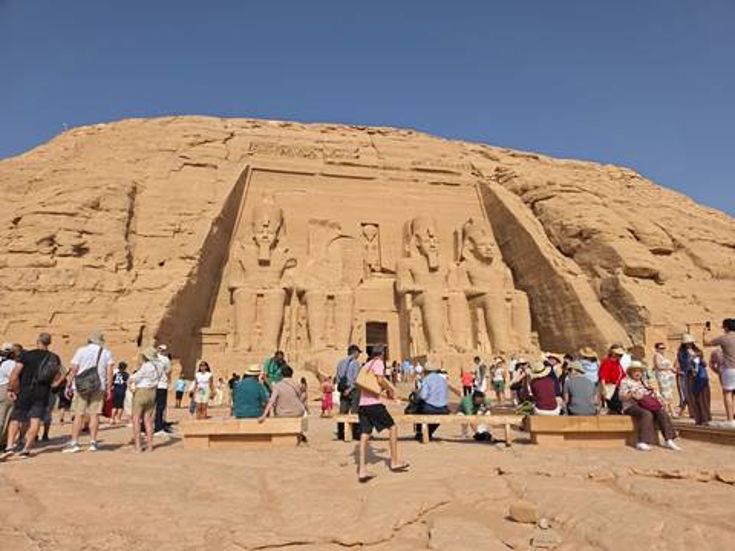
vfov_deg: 58.9
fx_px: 488
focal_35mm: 23
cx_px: 368
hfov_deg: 73.9
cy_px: 276
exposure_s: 1/3818
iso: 20
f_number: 1.4
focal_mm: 6.5
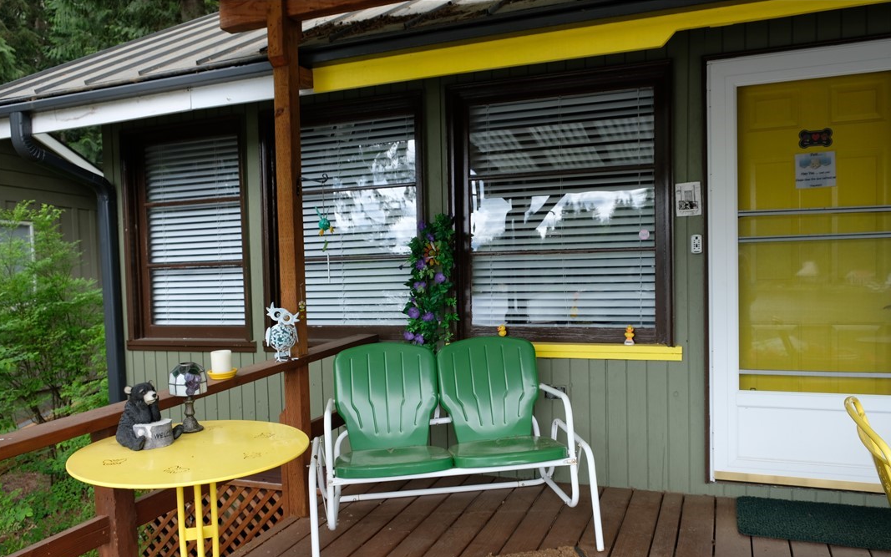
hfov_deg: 66.5
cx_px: 449
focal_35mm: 28
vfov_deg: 44.5
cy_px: 301
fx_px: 680
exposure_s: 1/140
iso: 400
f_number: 5.6
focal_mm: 18
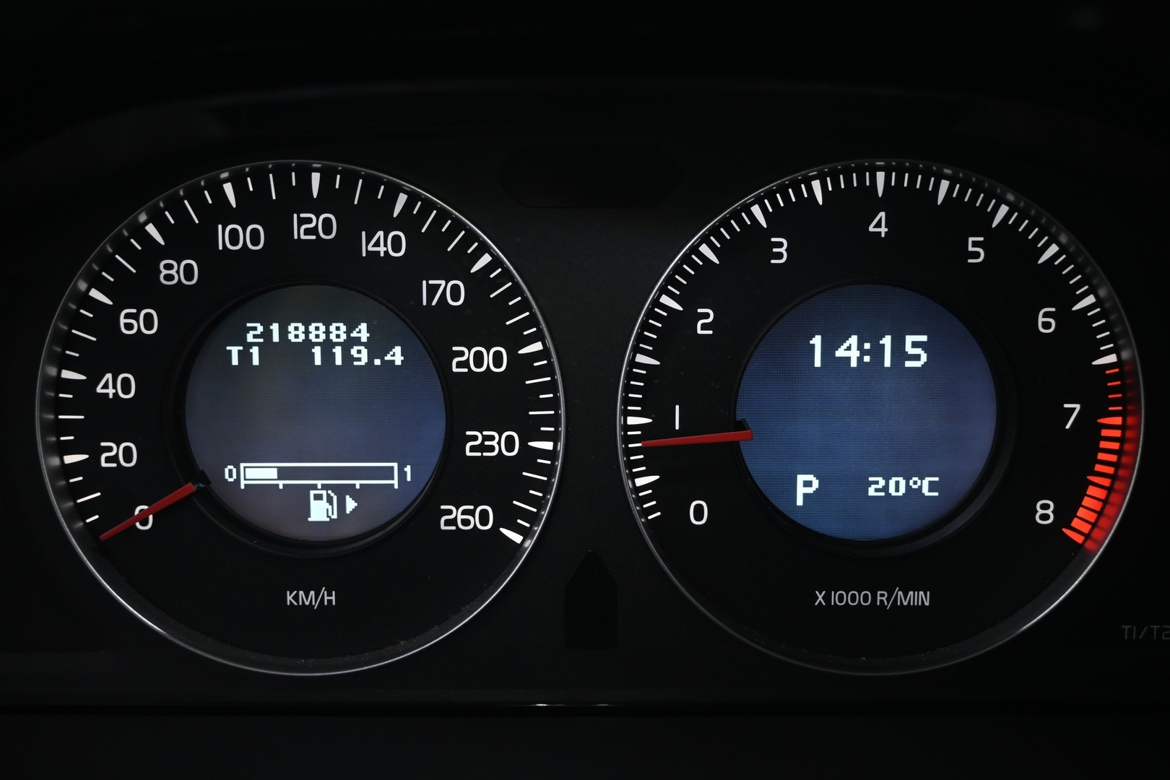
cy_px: 390
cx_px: 585
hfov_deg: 47.2
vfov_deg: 32.4
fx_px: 1341
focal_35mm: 41
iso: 1000
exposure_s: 1/10
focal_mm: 27.5
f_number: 4.5
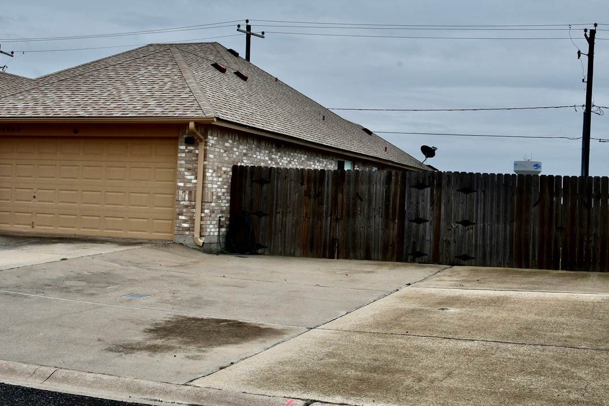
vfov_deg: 25.5
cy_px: 202
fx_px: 896
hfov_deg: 37.5
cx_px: 308
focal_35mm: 53
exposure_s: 1/250
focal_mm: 35
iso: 125
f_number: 10
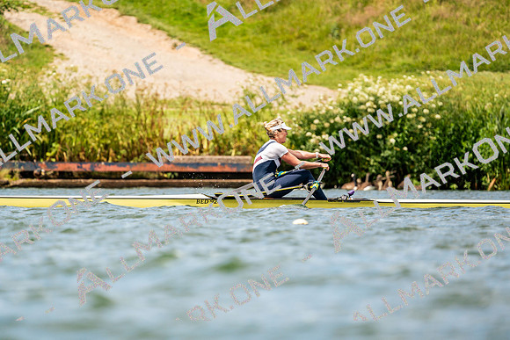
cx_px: 255
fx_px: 8502
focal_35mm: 600
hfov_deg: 3.4
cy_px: 170
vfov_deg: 2.3
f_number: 6.3
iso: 320
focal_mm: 600
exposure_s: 1/2000
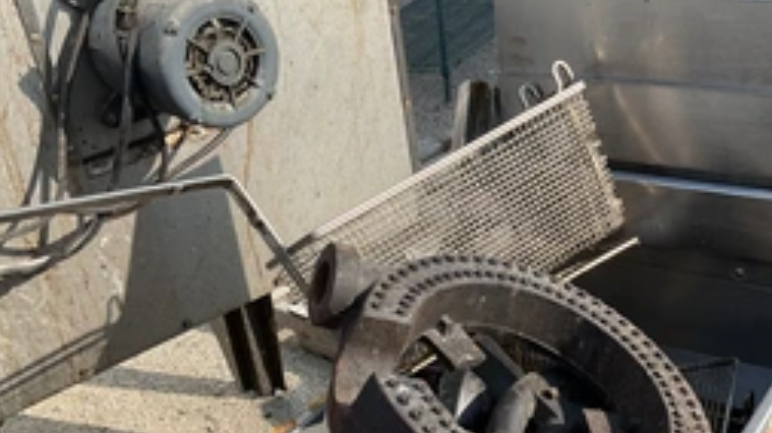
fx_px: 1023
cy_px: 348
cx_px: 497
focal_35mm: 50
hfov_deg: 41.0
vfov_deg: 23.6
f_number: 1.8
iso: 25
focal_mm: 3
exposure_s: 1/719
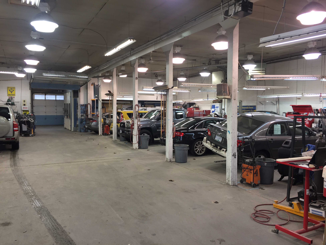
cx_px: 163
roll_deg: -0.8
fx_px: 273
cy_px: 122
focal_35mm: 29
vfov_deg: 48.2
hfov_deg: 61.7
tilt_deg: -2.4
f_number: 2.2
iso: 32
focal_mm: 4.15
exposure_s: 1/40
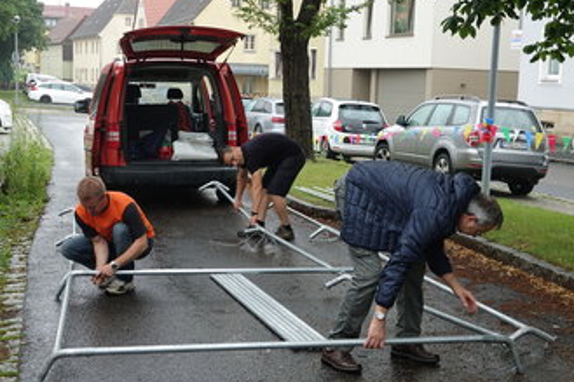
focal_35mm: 56
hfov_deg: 35.7
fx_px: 892
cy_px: 226
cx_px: 293
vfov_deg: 24.1
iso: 100
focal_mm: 16.92
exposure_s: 1/80
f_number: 3.2
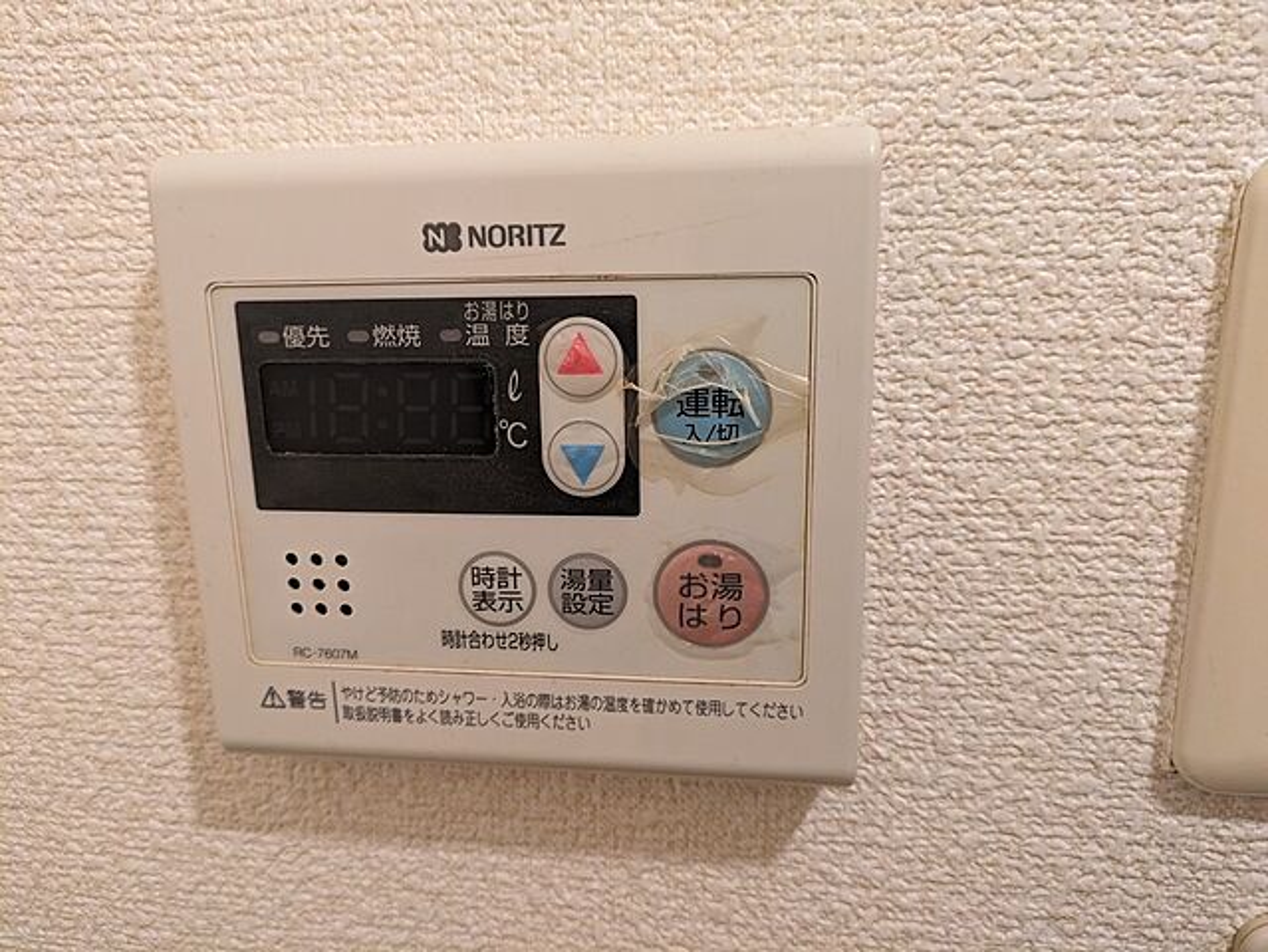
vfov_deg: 54.9
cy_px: 476
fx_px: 916
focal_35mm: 25
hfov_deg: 69.4
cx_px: 634
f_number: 1.89
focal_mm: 5.43
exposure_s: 1/120
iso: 682
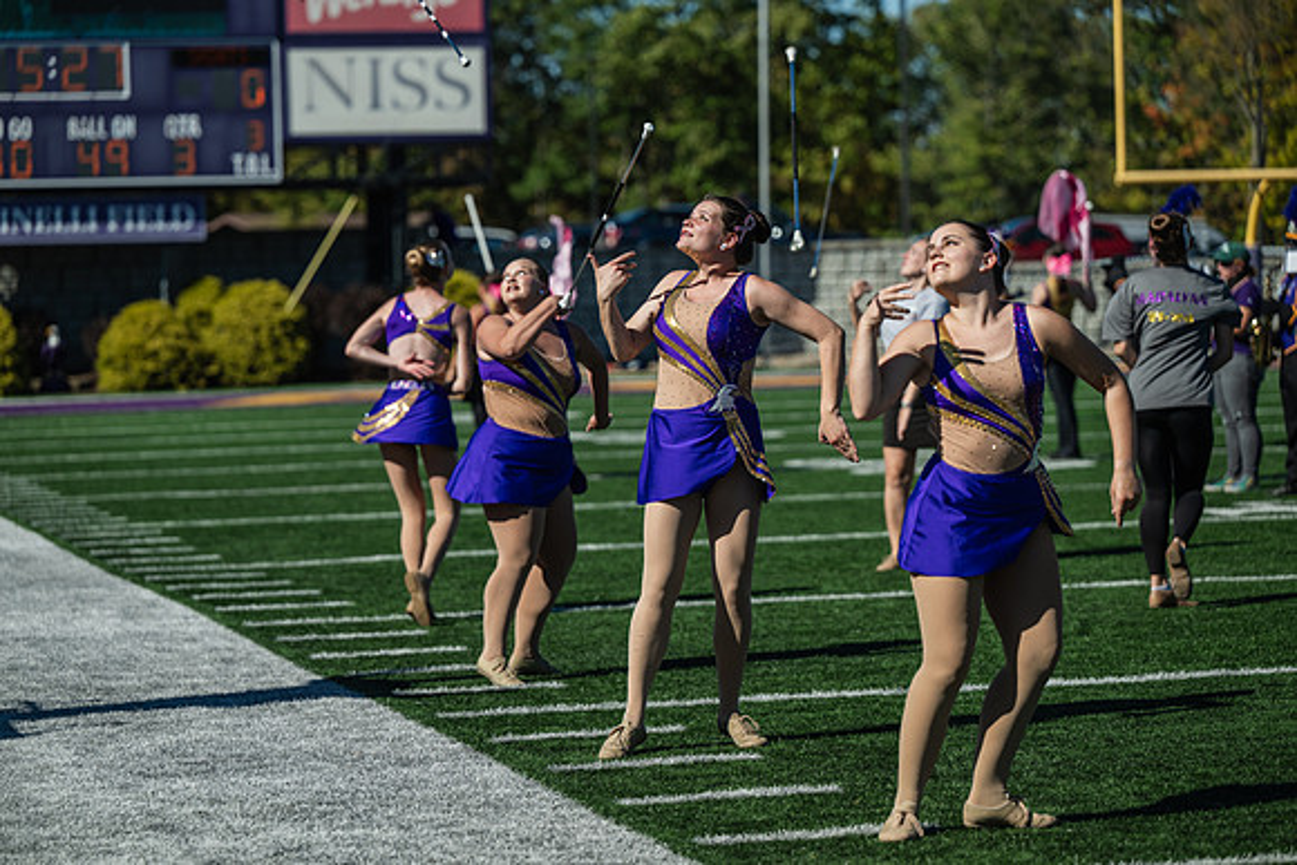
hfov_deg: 17.1
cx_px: 648
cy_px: 432
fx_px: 4324
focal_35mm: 120
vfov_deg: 11.4
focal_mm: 120
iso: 80
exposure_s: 1/2000
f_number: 3.2
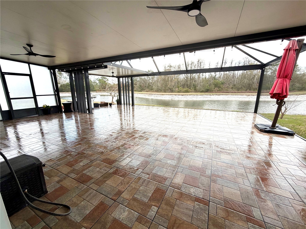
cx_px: 153
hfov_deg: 102.1
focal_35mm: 14
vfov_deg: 85.7
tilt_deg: -12.1
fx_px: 124
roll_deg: +0.6
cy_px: 114
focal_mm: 2.22
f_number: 2.2
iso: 64
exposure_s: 1/502
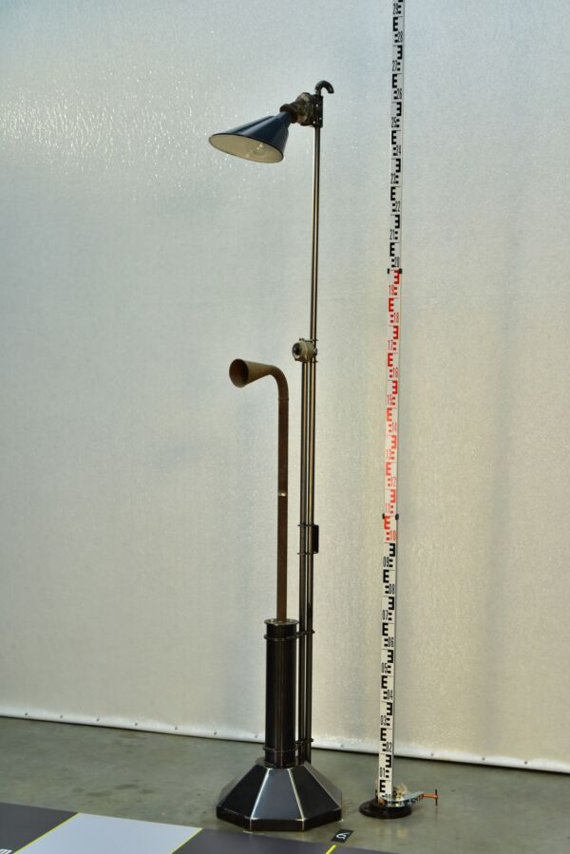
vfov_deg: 36.2
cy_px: 427
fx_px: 1305
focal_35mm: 55
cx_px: 285
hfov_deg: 24.6
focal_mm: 55
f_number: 4.8
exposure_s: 1/80
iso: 500
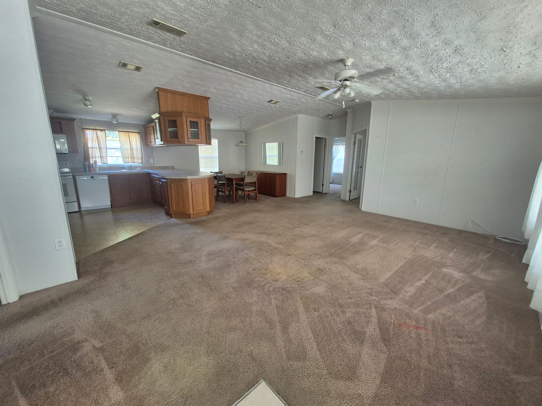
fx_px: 204
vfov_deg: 89.9
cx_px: 271
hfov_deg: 106.2
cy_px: 203
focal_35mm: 13
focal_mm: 1.74
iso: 200
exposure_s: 1/60
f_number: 2.2
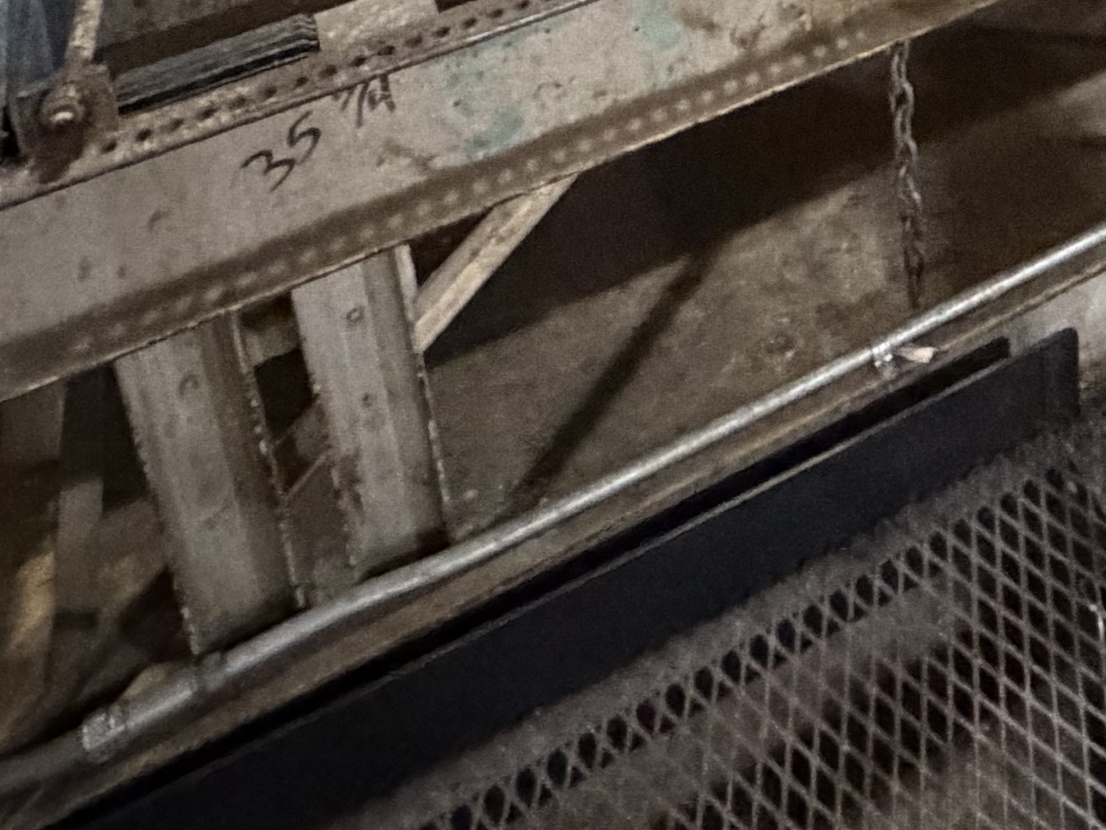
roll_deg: +0.8
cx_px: 1204
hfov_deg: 33.5
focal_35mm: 50
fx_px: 1598
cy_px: -606
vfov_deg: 21.2
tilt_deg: -17.0
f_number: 2.2
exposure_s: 1/40
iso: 1000
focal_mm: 2.22
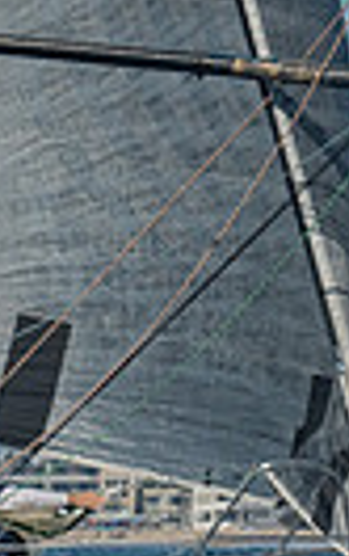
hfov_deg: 2.0
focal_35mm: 662
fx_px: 10031
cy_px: 116
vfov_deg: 3.2
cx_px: -1205
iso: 160
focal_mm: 98
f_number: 6.3
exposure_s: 1/1250
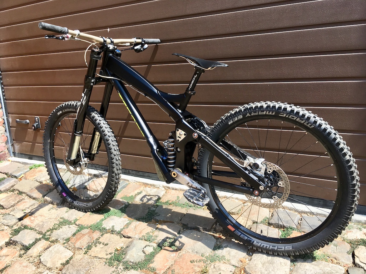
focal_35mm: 29
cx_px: 183
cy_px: 137
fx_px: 307
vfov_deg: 48.2
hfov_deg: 61.7
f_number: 2.2
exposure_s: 1/718
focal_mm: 4.15
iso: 25
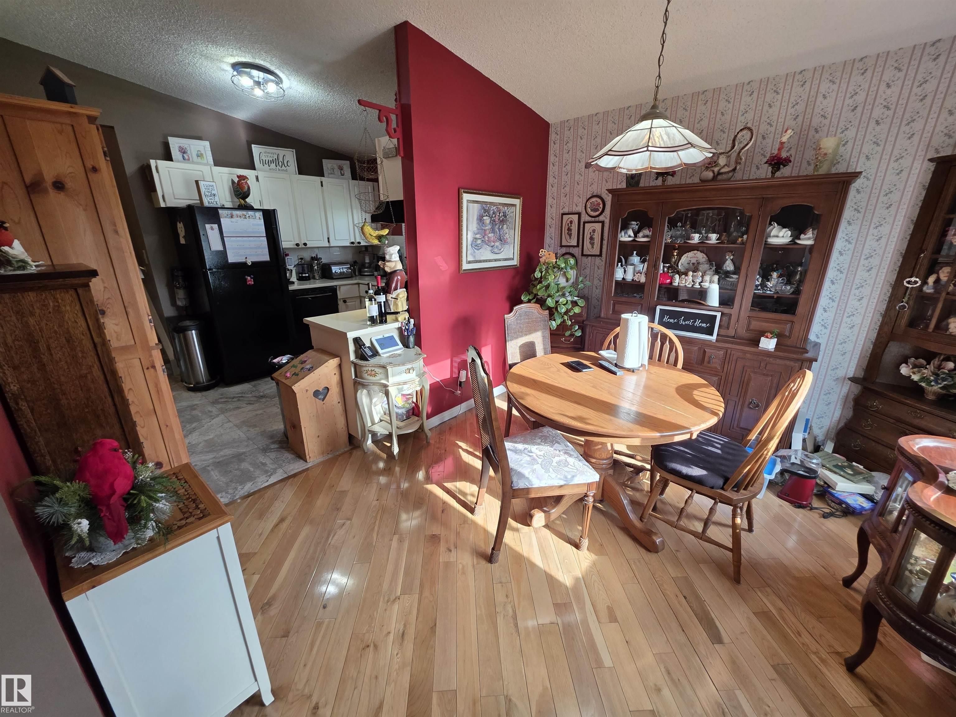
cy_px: 358
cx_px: 478
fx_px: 359
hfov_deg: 106.2
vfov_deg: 89.9
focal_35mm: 13
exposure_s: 1/120
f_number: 1.9
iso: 160
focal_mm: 2.2
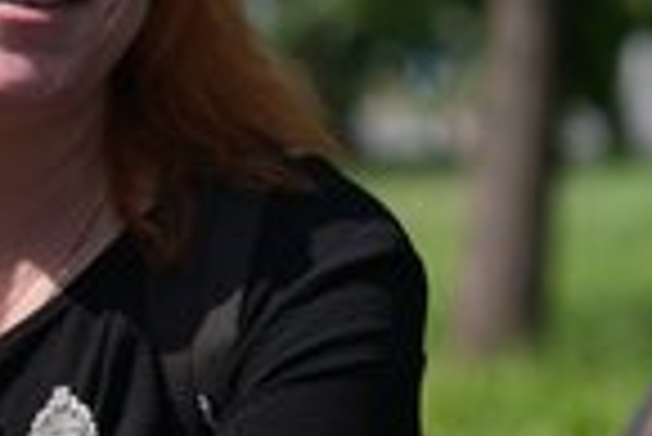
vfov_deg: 7.2
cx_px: 175
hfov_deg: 10.8
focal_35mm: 190
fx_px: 3444
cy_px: 119
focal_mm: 69
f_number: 2.8
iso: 320
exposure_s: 1/250
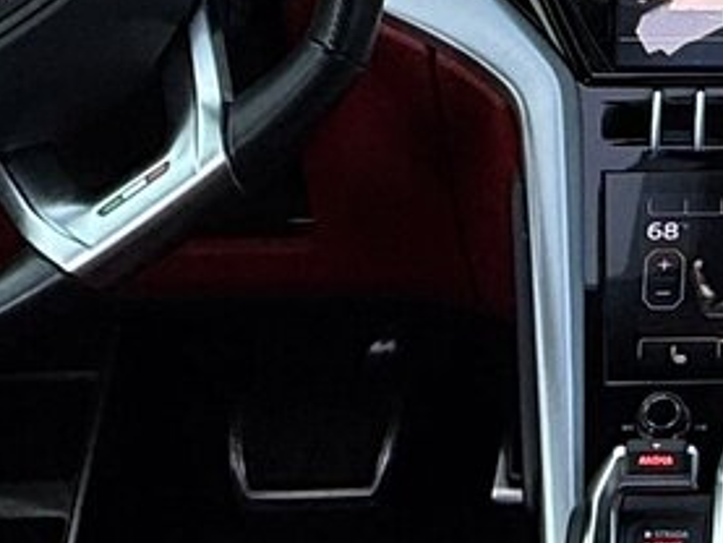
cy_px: -245
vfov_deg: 14.3
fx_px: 2027
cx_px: 830
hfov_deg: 19.2
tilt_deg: -7.3
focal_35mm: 97
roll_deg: -0.2
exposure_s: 1/261
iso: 50
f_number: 2.2
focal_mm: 2.22
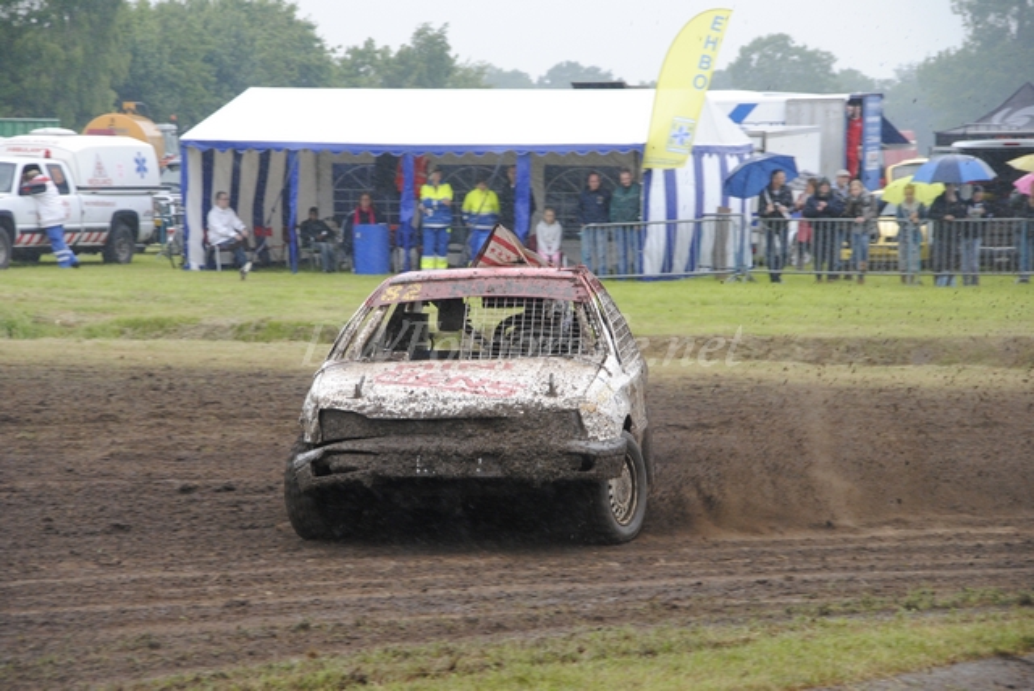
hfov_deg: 15.2
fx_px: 3881
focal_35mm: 135
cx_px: 517
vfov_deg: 10.2
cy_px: 346
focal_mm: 90
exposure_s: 1/500
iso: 720
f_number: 5.3
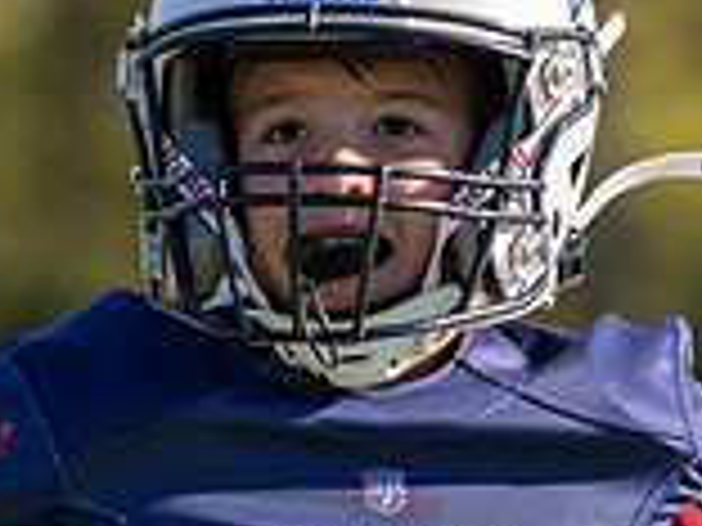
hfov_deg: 2.9
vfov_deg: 2.1
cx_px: 247
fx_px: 14074
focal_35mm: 694
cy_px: 720
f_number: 2.8
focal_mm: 163
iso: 100
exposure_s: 1/1250
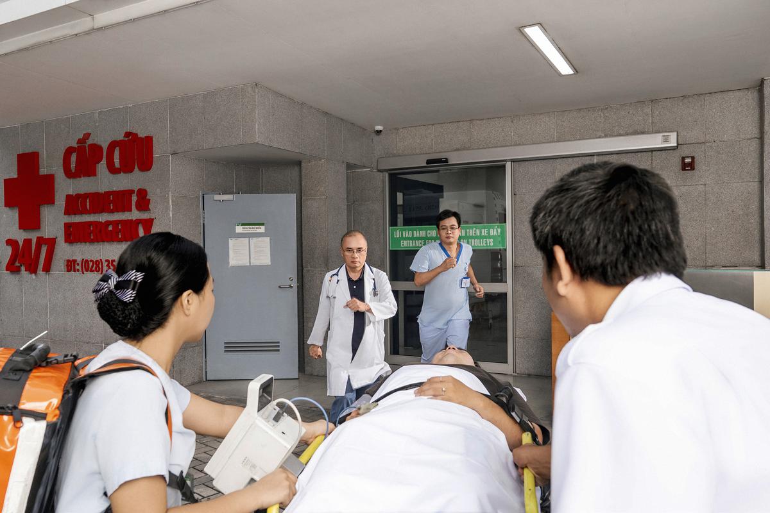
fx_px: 599
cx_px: 385
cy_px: 256
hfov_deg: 65.5
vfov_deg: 46.4
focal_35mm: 28
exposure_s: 1/160
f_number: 5.6
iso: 400
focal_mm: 19
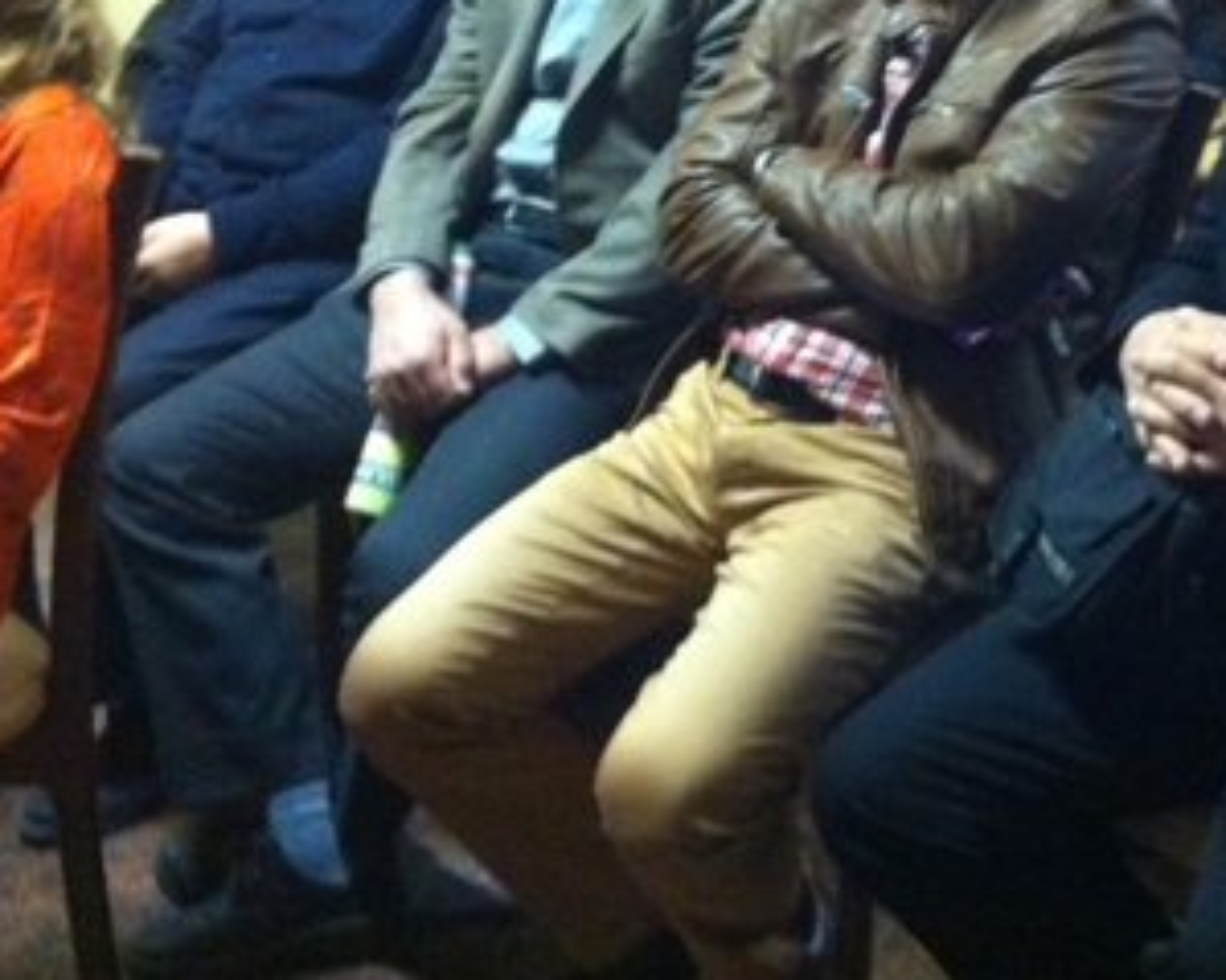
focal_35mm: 73
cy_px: 230
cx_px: 910
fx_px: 2648
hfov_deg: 25.8
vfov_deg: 20.8
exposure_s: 1/15
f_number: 2.8
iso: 800
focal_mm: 3.85
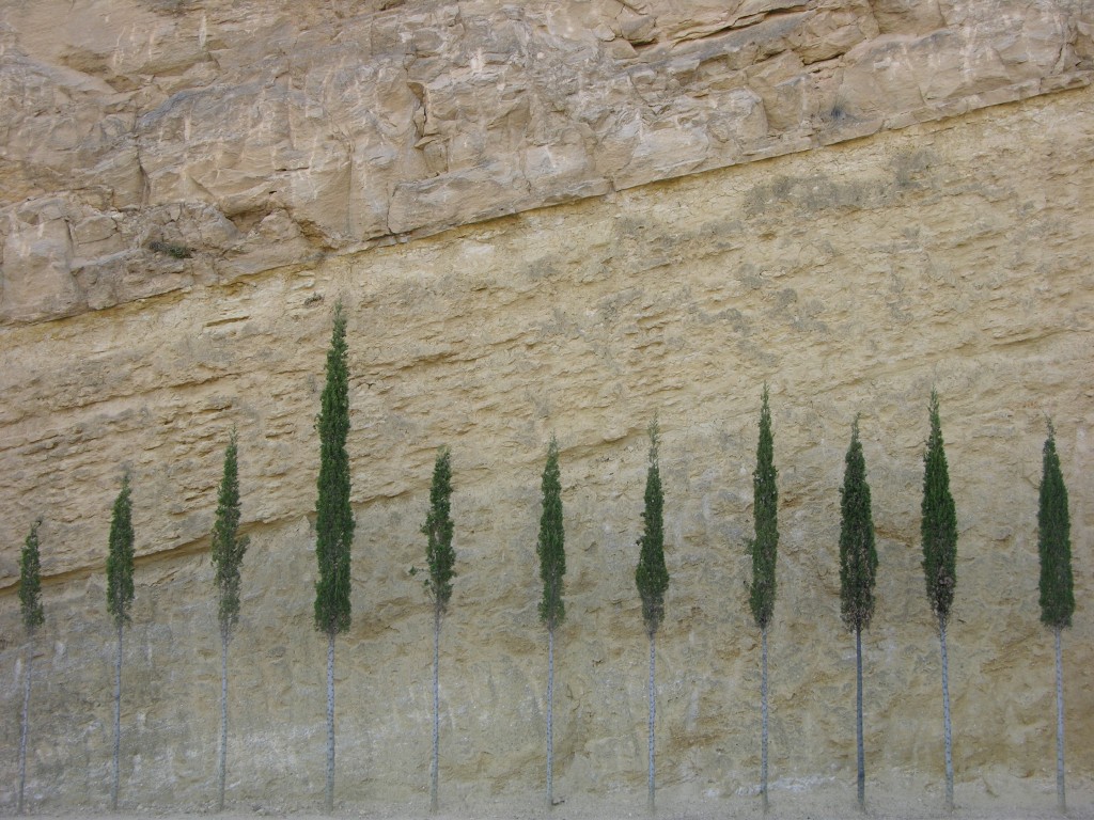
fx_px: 1707
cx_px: 547
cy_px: 410
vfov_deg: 27.0
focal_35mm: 54
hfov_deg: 35.5
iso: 50
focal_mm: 13.7
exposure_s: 1/87.9
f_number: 3.5
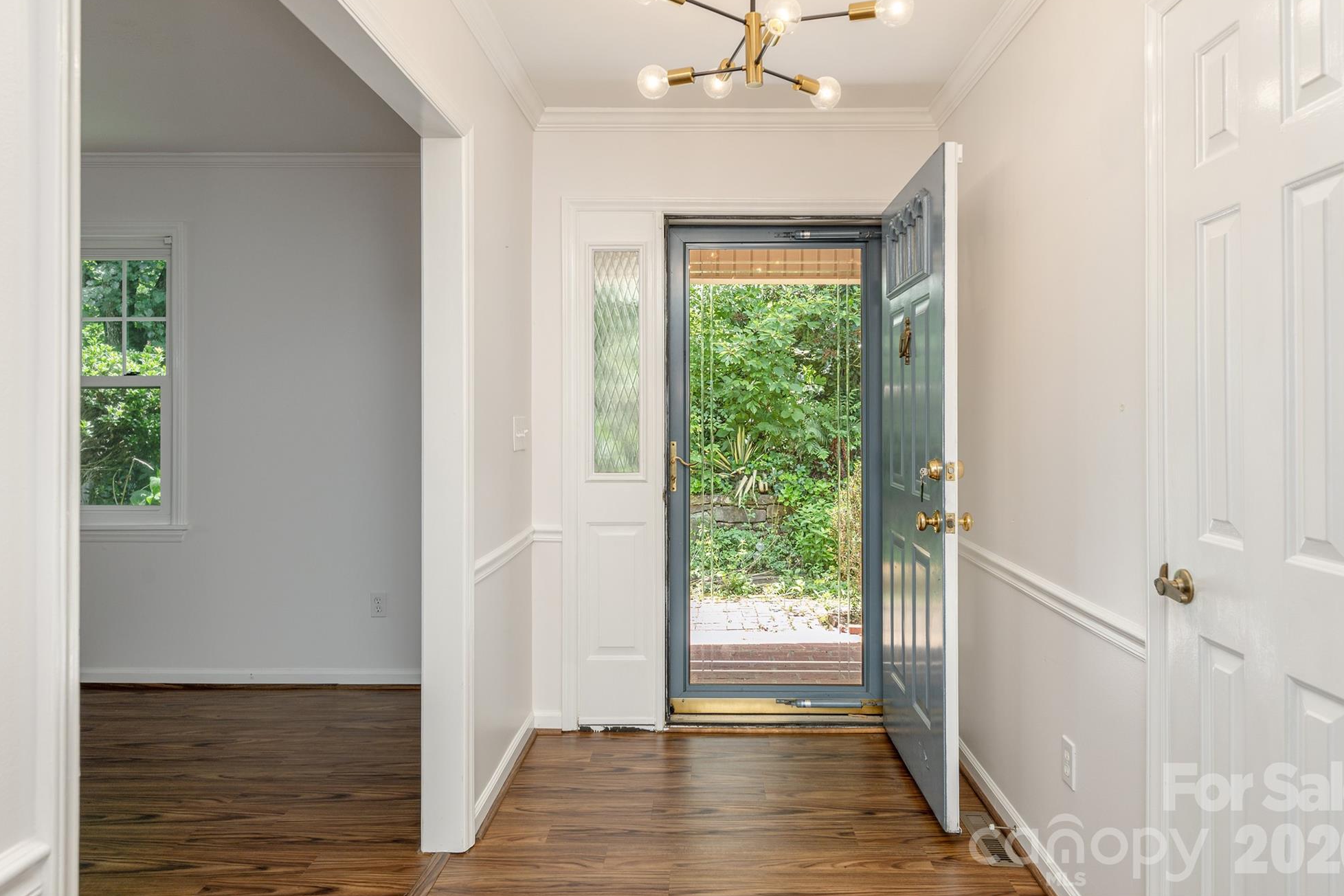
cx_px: 679
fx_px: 821
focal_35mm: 22
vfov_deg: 57.2
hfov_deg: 78.6
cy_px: 428
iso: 320
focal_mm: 21
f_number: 7.1
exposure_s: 1/100
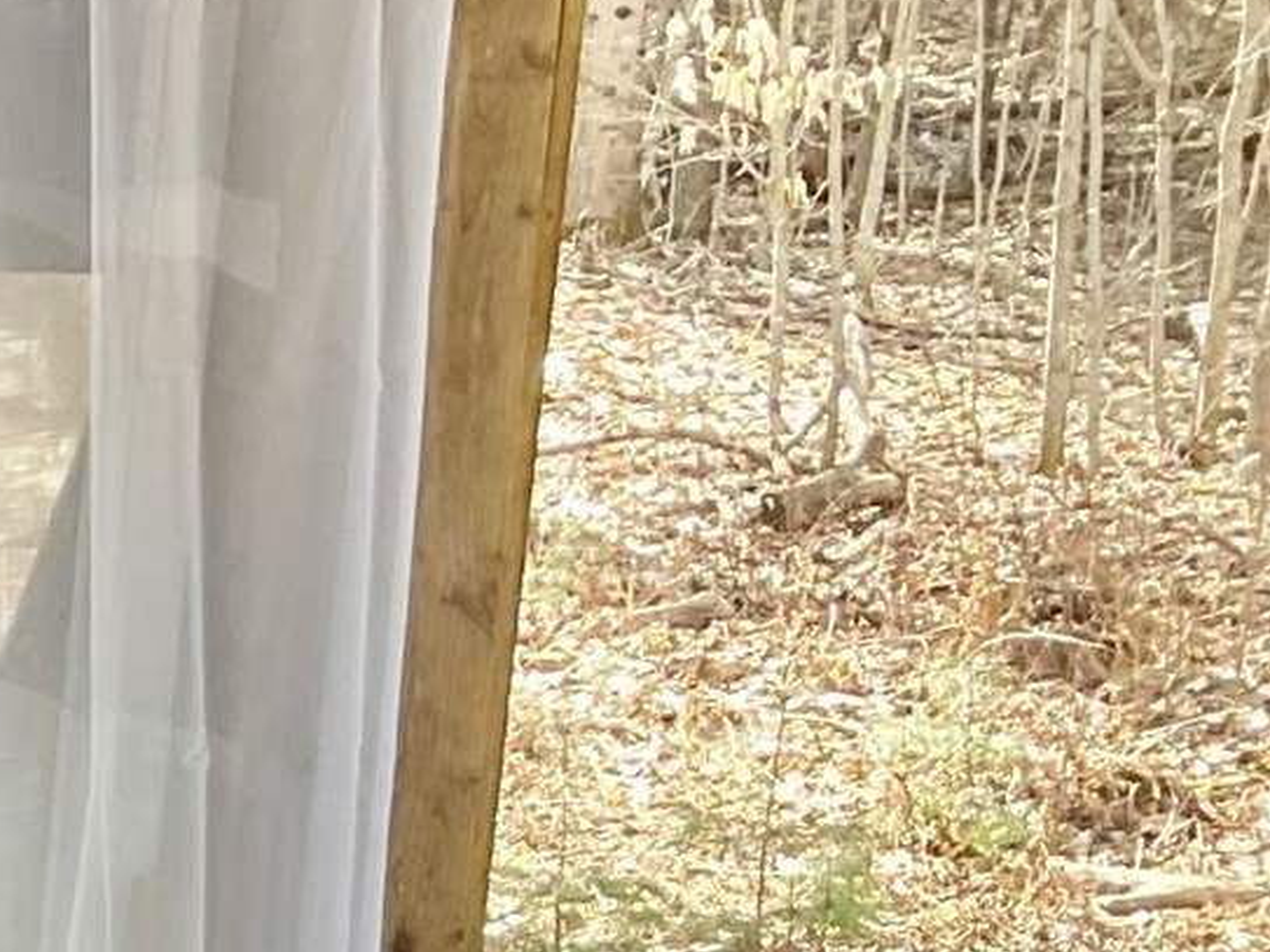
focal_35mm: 164
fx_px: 6016
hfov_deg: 10.4
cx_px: -1759
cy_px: 1406
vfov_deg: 8.8
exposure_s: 1/120
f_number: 1.8
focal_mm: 3
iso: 32
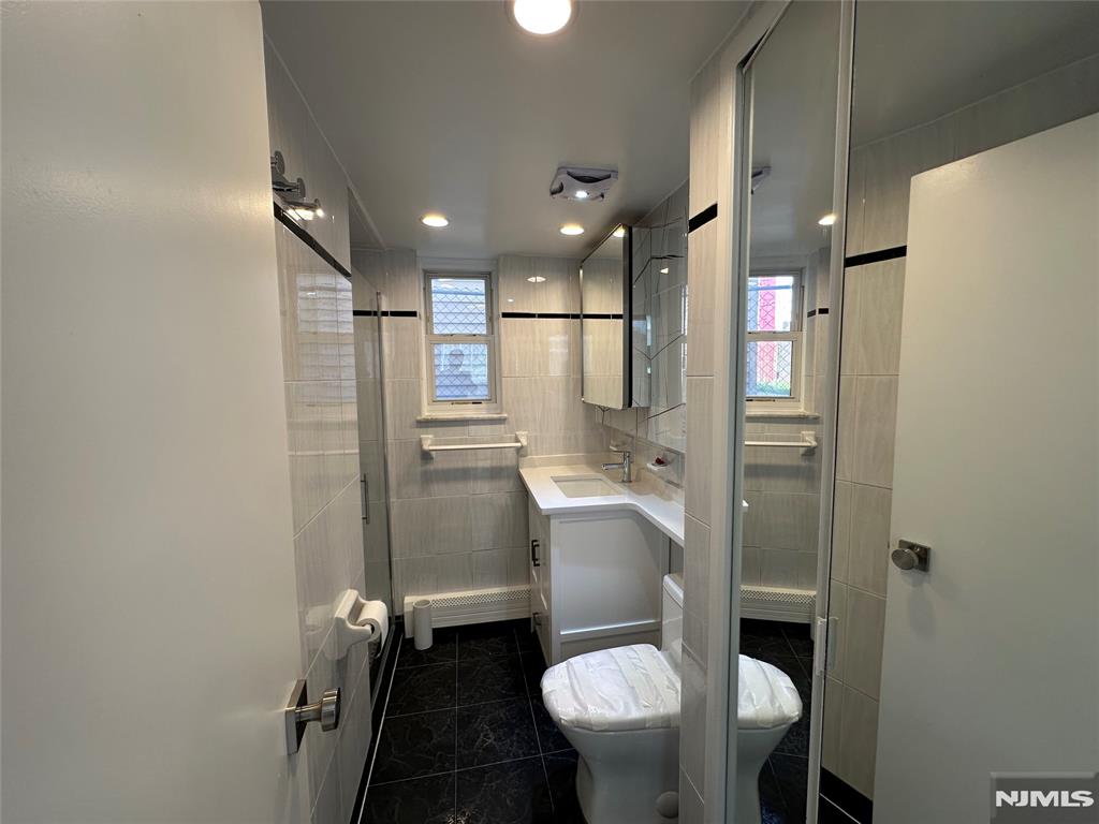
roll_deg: +0.7
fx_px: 444
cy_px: 412
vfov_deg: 85.7
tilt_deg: -4.1
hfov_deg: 102.1
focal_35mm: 14
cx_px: 550
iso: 80
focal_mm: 2.22
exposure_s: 1/120
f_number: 2.2
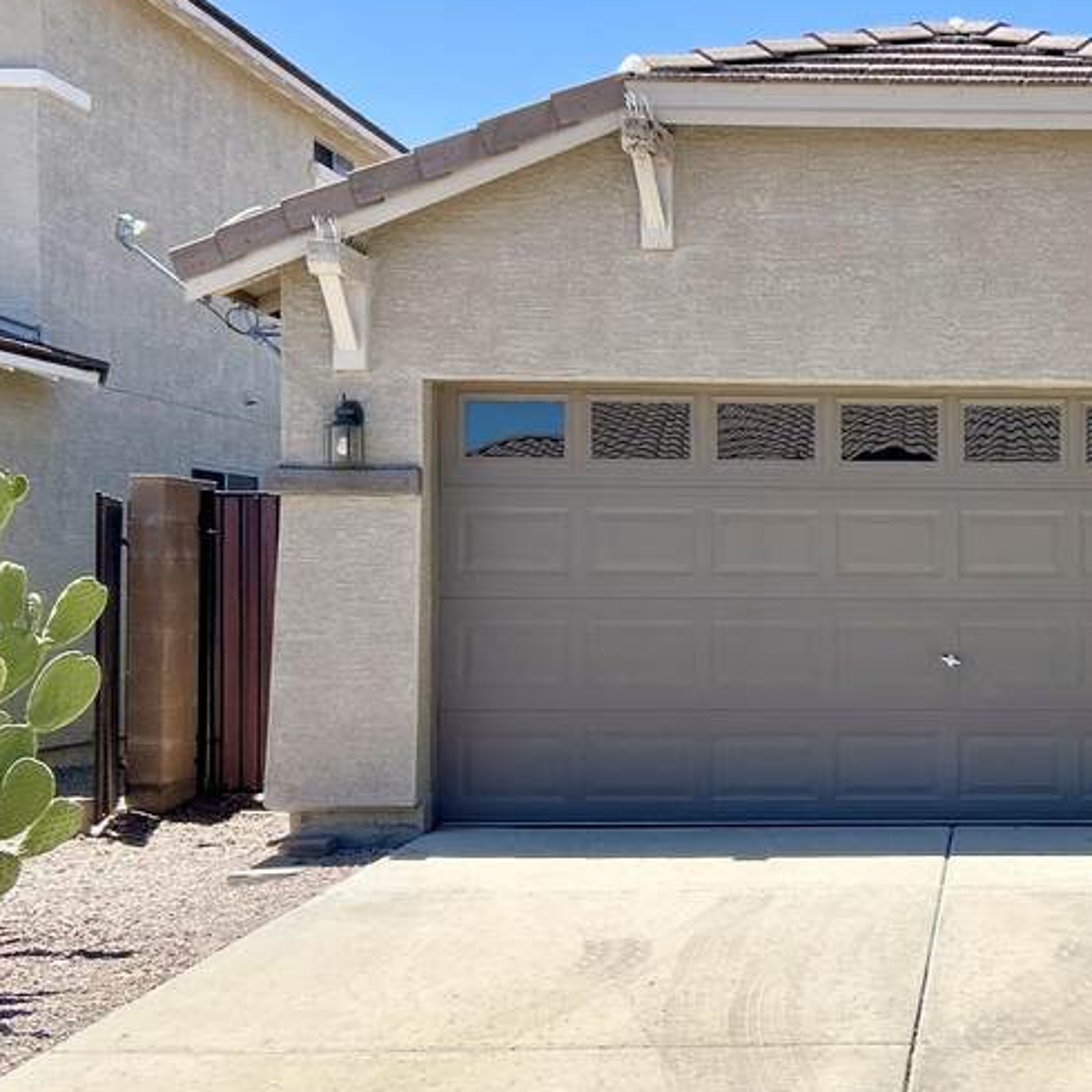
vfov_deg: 28.6
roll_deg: +0.0
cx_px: 1085
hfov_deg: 27.1
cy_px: 582
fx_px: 2141
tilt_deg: -0.5
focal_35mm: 60
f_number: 1.5
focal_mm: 5.7
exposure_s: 1/5587
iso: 50
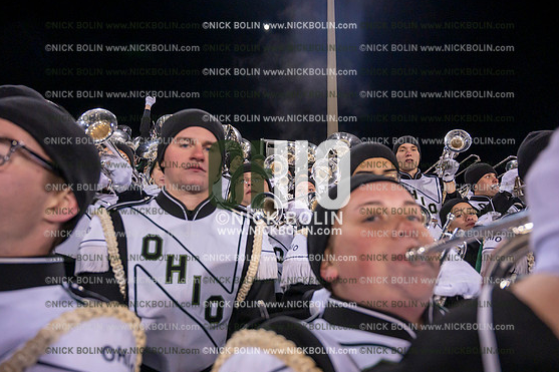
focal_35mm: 25
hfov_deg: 71.5
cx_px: 279
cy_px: 188
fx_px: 388
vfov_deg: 51.3
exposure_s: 1/640
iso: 3200
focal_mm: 24
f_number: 4
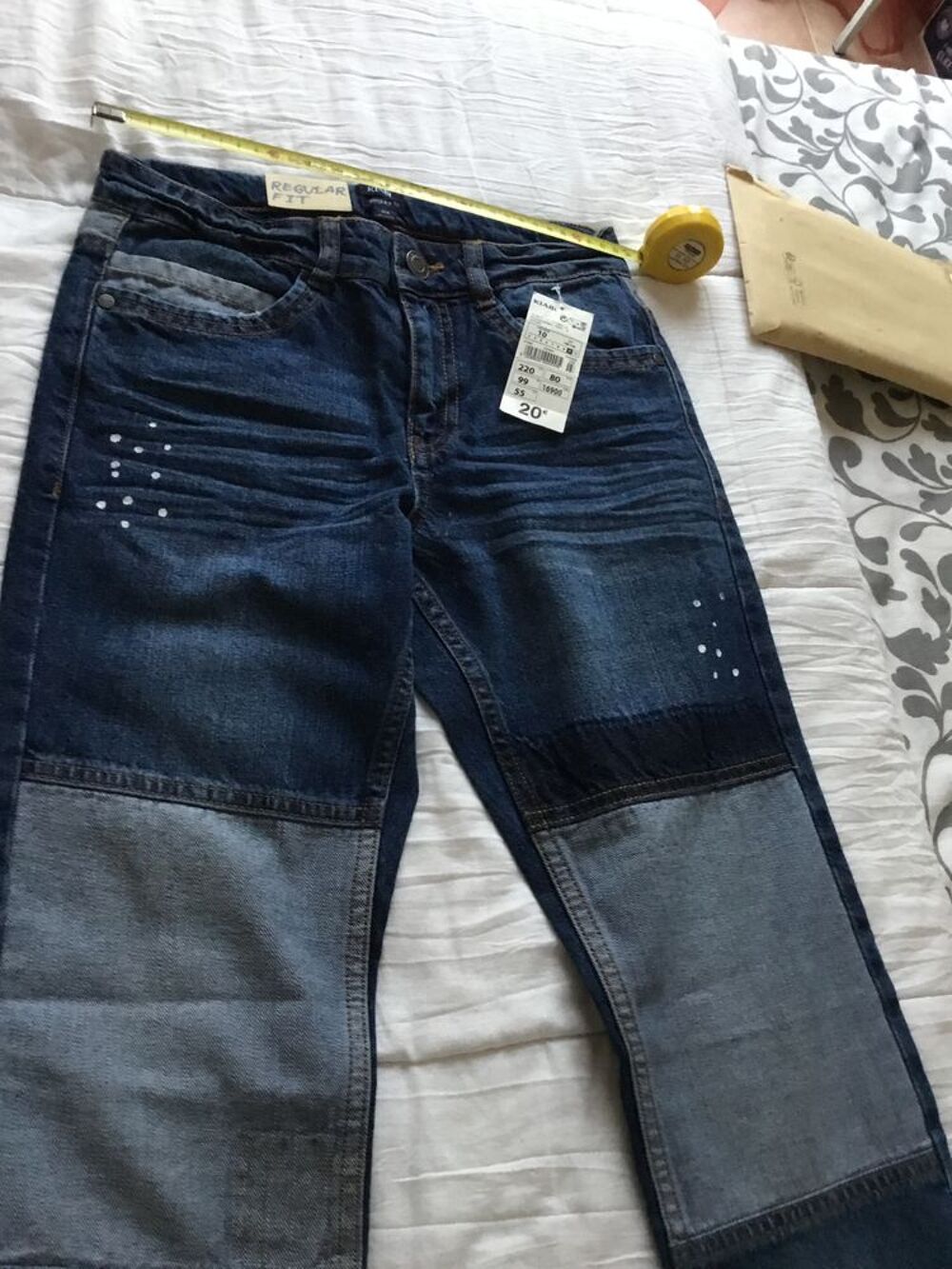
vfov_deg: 58.3
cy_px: 634
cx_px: 476
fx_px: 1137
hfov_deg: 45.4
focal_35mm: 31
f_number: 2.4
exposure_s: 1/25
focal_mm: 3.3
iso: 200
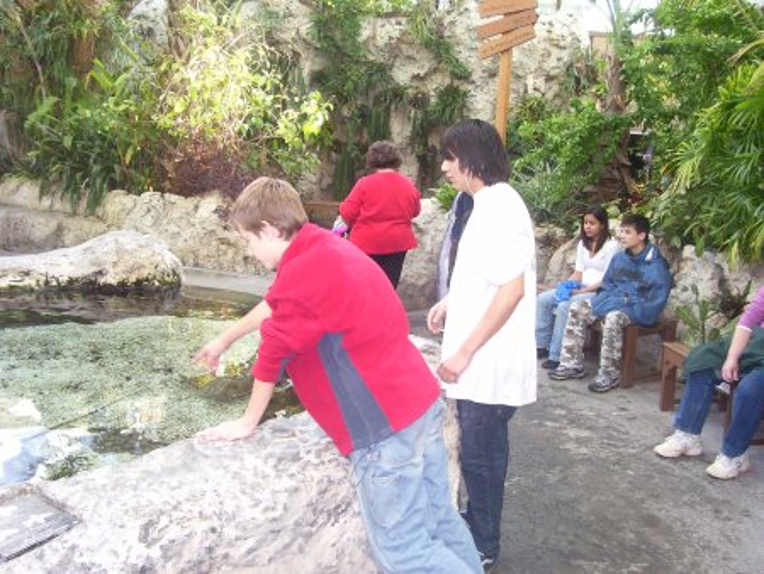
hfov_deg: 53.9
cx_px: 382
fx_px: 751
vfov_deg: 41.8
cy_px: 287
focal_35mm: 34
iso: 125
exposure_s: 1/60
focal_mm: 5.6
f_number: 2.7
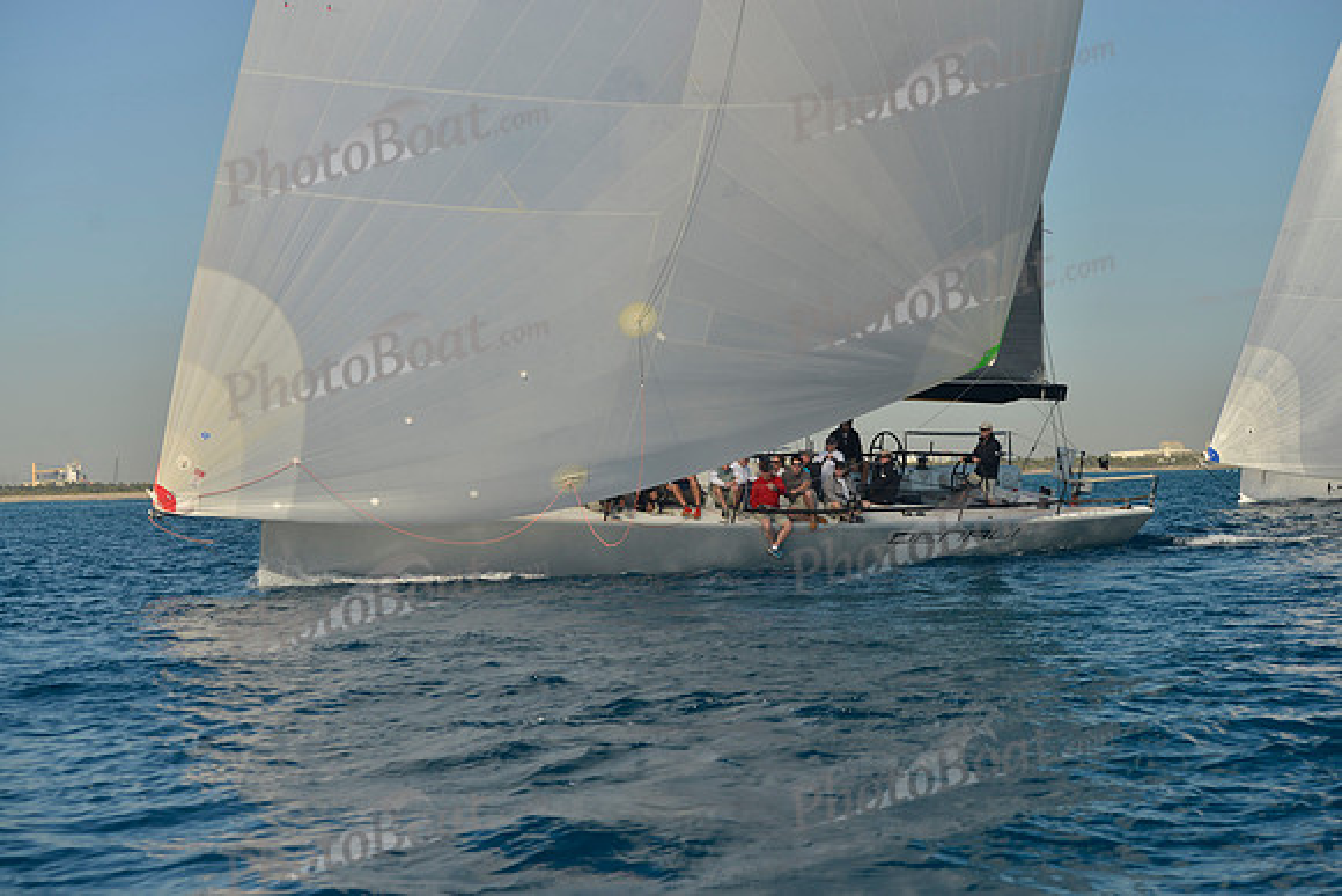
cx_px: 671
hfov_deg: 28.8
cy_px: 448
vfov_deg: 19.5
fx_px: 2610
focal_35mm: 70
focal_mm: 70
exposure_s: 1/800
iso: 200
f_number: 6.3
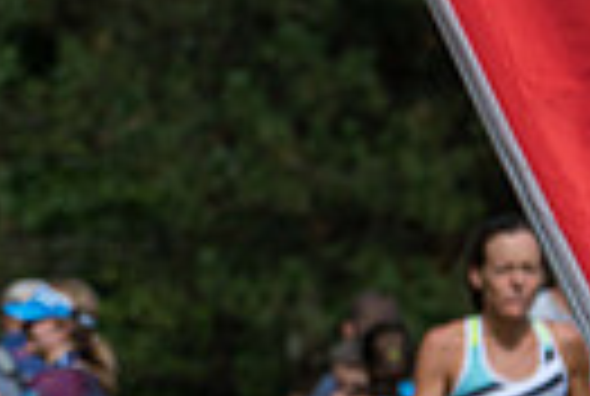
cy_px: 466
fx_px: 10891
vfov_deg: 2.1
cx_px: -613
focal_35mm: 663
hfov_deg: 3.1
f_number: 6.3
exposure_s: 1/1000
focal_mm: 150
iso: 200
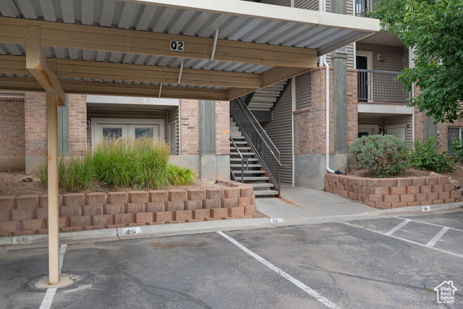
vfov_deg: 43.6
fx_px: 386
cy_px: 154
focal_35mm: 30
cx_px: 232
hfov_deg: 61.9
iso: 250
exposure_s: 1/20
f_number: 8
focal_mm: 30
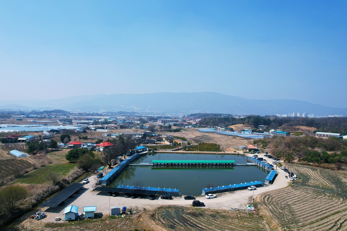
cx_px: 174
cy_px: 116
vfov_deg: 57.2
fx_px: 212
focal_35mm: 22
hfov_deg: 78.6
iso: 100
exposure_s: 1/2500
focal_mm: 8.38
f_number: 2.8
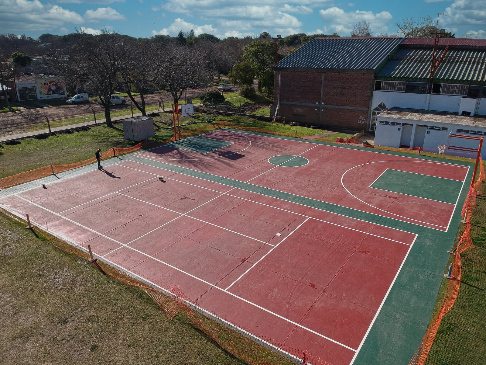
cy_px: 182
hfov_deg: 69.4
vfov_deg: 54.9
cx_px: 243
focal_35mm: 25
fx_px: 351
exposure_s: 1/3200
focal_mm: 4.5
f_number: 2.6
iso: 400
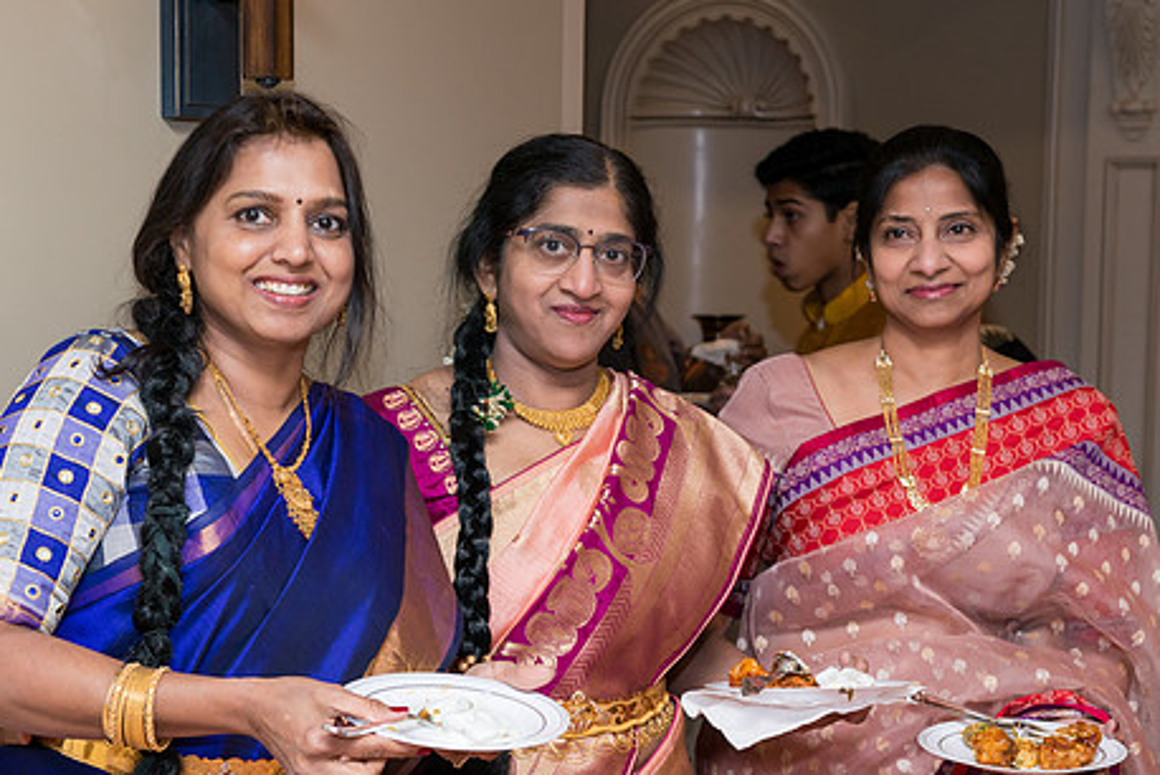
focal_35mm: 76
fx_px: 2450
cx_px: 519
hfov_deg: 26.6
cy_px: 409
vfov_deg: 18.0
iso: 1000
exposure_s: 1/125
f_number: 6.3
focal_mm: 60
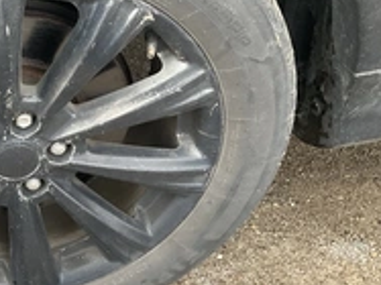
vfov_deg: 23.4
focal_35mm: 62
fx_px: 682
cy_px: 81
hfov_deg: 28.8
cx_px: -18
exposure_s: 1/122
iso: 50
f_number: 1.8
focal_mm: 3
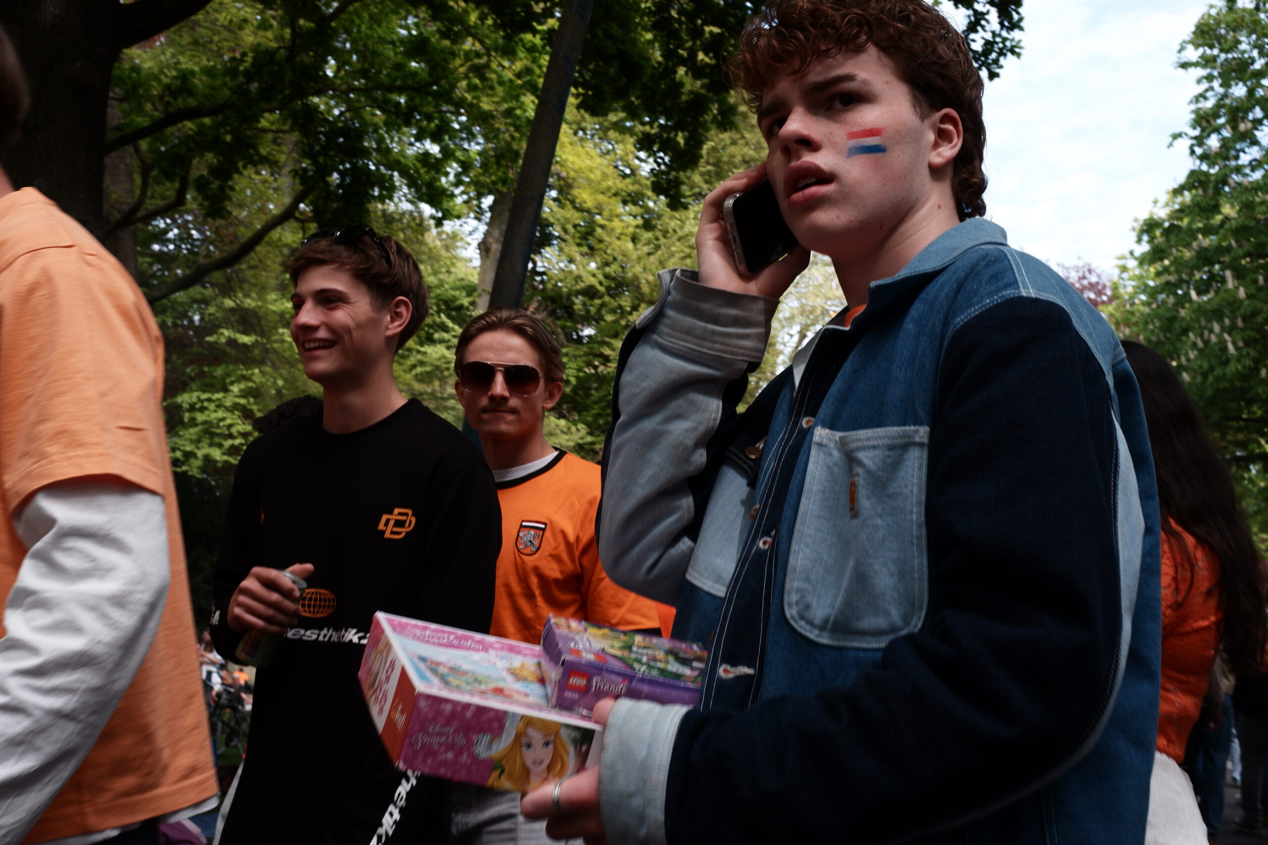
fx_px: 1444
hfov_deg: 47.4
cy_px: 422
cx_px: 634
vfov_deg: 32.6
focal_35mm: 41
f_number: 8
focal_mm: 27
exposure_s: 1/160
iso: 250
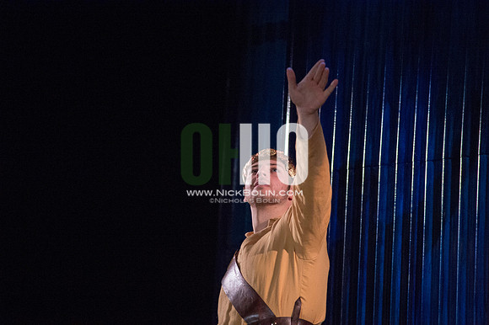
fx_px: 2715
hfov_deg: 10.3
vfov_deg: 6.9
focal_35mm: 200
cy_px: 162
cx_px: 244
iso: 12800
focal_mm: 200
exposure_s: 1/500
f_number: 2.8
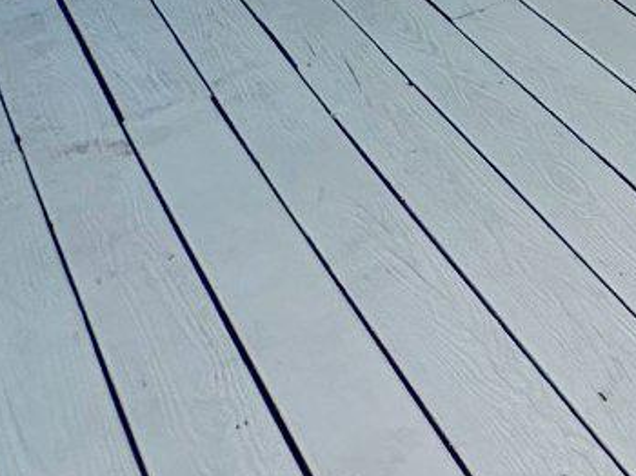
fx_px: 1506
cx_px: 1528
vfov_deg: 14.1
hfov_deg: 14.8
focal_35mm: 82
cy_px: -563
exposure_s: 1/545
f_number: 2.2
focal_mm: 2.22
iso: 40
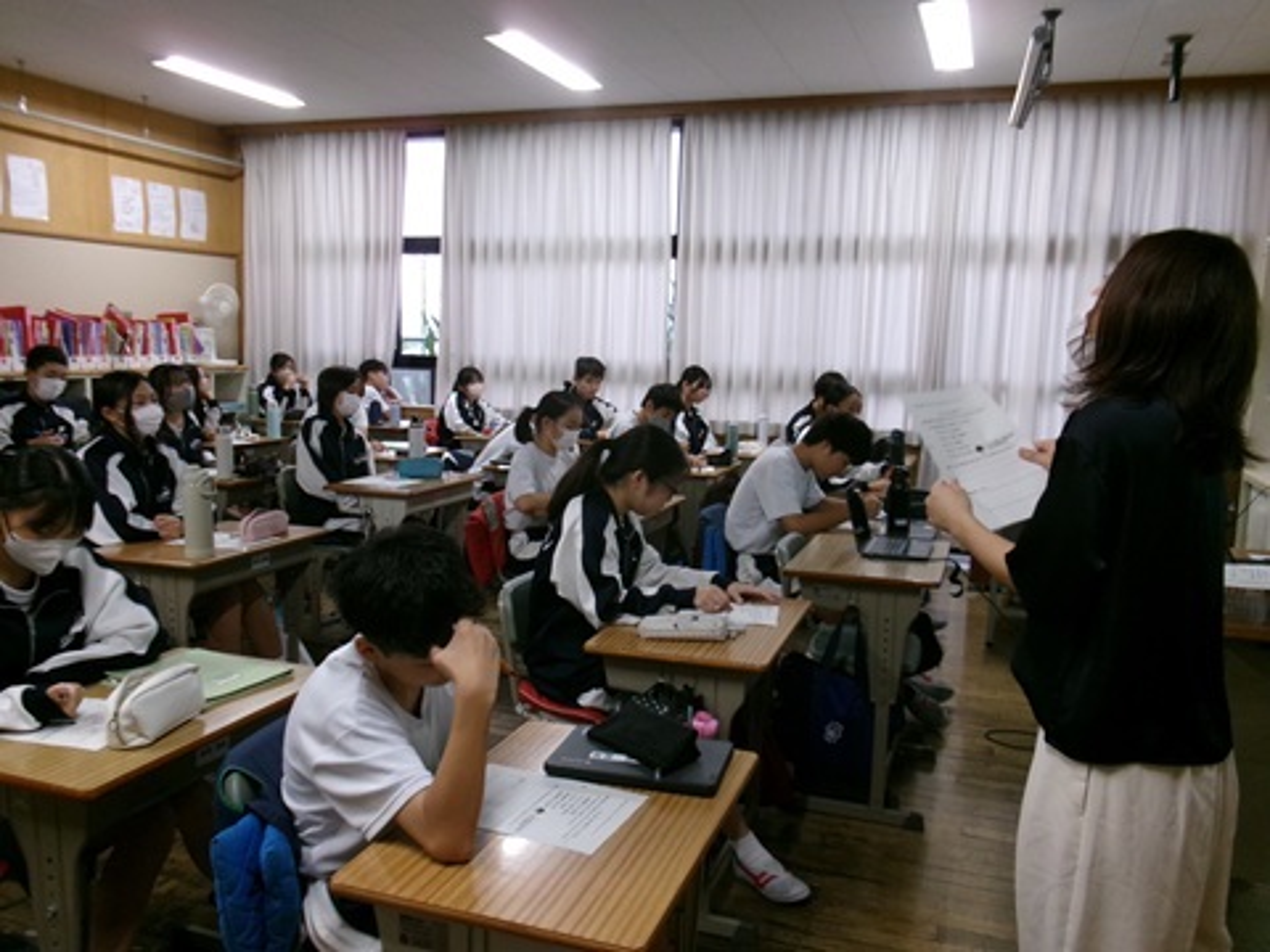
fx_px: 1027
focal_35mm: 28
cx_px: 635
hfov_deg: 63.4
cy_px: 476
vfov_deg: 49.7
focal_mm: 5.1
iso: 258
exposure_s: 1/34
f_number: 3.9
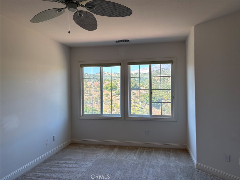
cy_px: 90
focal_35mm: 26
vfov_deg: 53.1
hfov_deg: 67.3
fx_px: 180
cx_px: 120
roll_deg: +1.6
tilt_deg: +1.8
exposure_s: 1/173
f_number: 1.6
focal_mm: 5.96
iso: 40
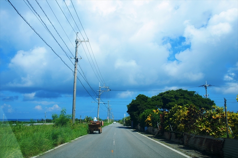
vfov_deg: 41.6
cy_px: 79
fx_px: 208
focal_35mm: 32
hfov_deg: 59.6
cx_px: 119
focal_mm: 21
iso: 200
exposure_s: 1/500
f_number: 7.1
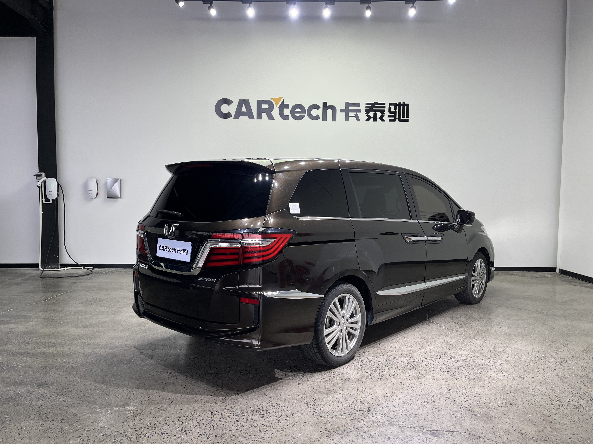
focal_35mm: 26
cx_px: 296
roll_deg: -0.6
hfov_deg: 67.3
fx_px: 445
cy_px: 222
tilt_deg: -5.5
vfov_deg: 53.1
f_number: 1.6
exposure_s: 1/100
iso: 50
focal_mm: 5.1
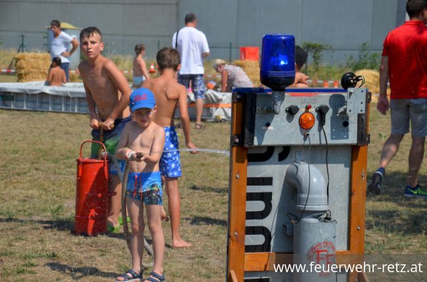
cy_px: 141
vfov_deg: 10.1
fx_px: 1597
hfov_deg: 15.2
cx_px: 214
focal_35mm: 135
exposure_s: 1/320
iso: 100
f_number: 9
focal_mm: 90
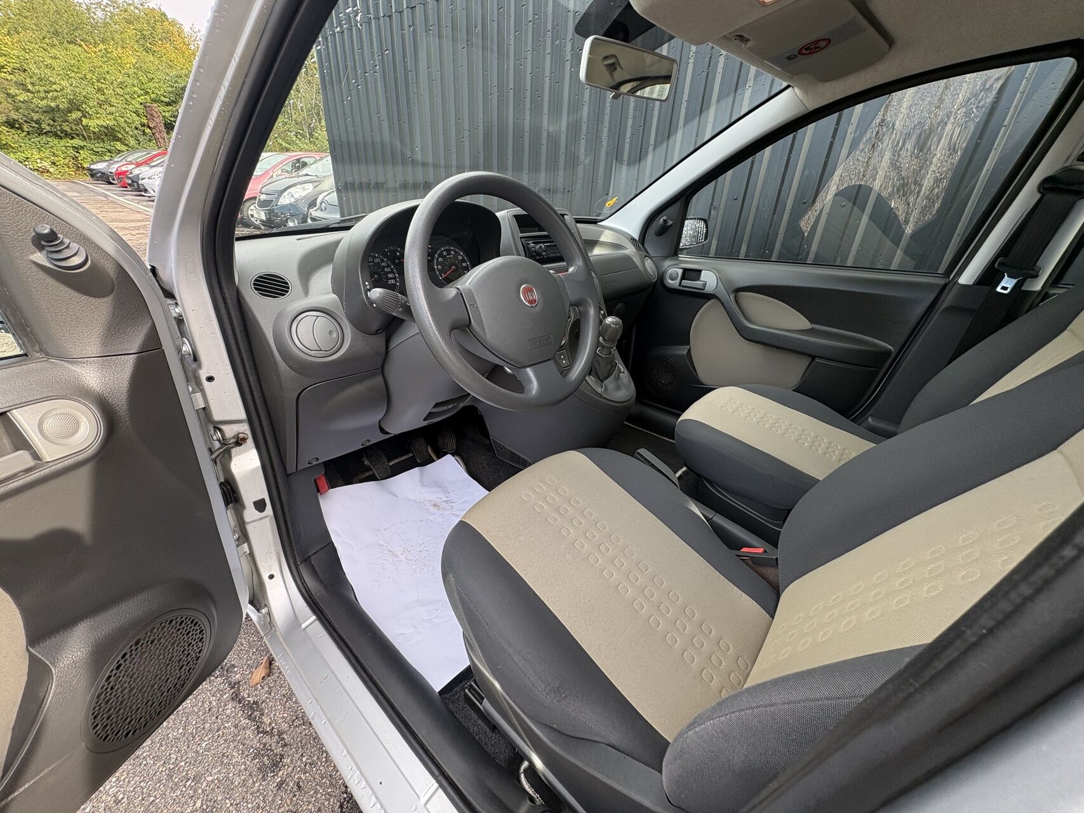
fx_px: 438
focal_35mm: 14
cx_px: 542
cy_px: 406
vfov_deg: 85.7
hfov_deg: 102.1
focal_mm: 2.22
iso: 64
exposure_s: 1/144
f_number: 2.2
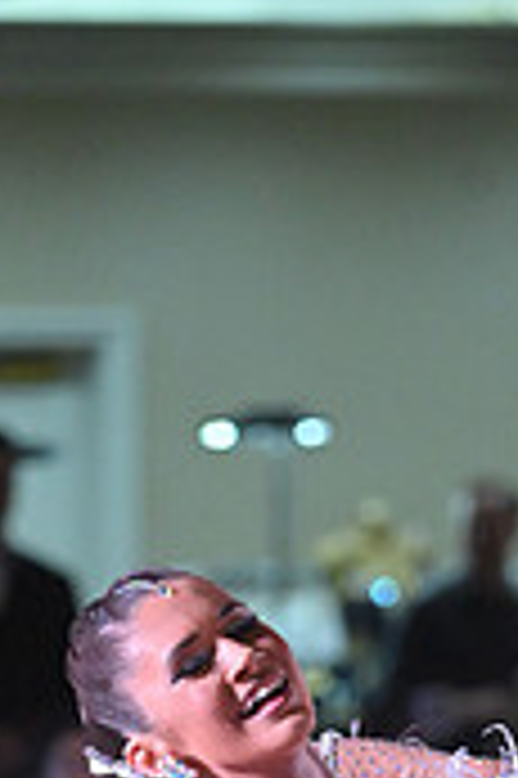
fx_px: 12326
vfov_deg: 3.6
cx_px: 331
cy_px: 1264
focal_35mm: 570
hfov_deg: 2.4
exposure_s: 1/400
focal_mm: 170
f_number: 5
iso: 4000
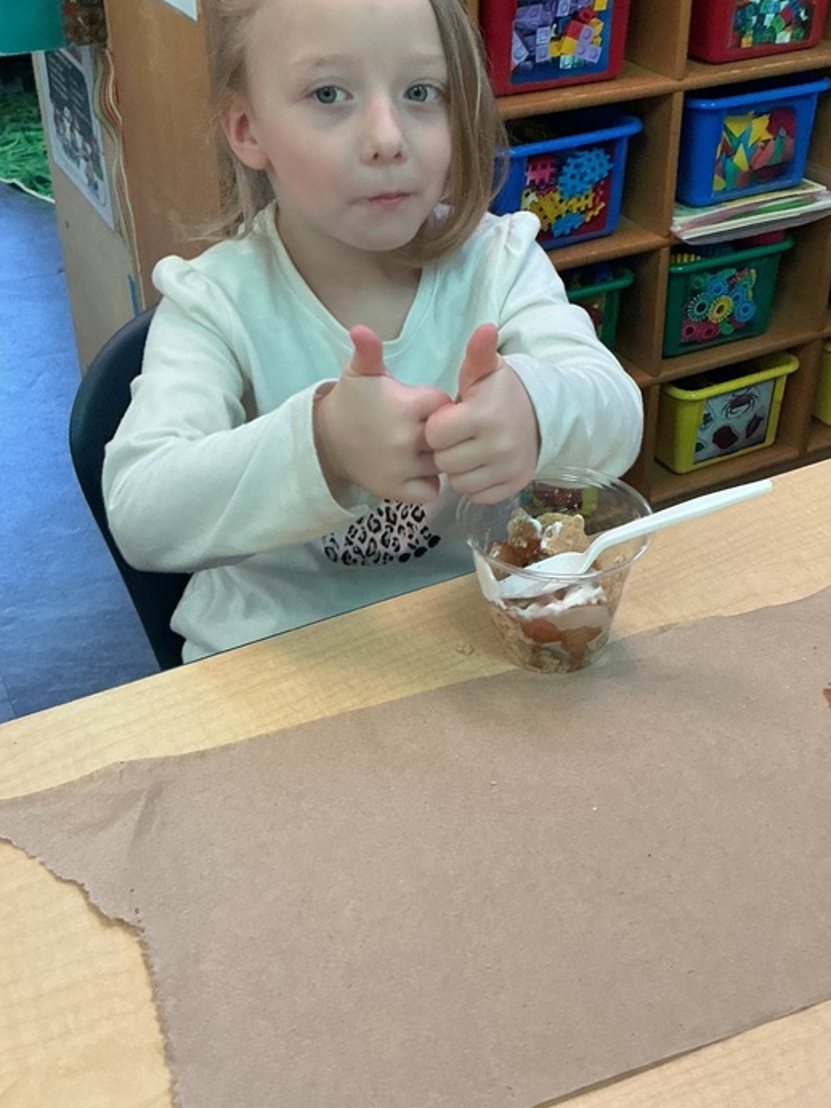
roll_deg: -2.8
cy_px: 370
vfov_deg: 43.3
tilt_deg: -26.9
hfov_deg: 33.5
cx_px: 493
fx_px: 1377
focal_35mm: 43
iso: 160
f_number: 1.8
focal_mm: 3
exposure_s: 1/60
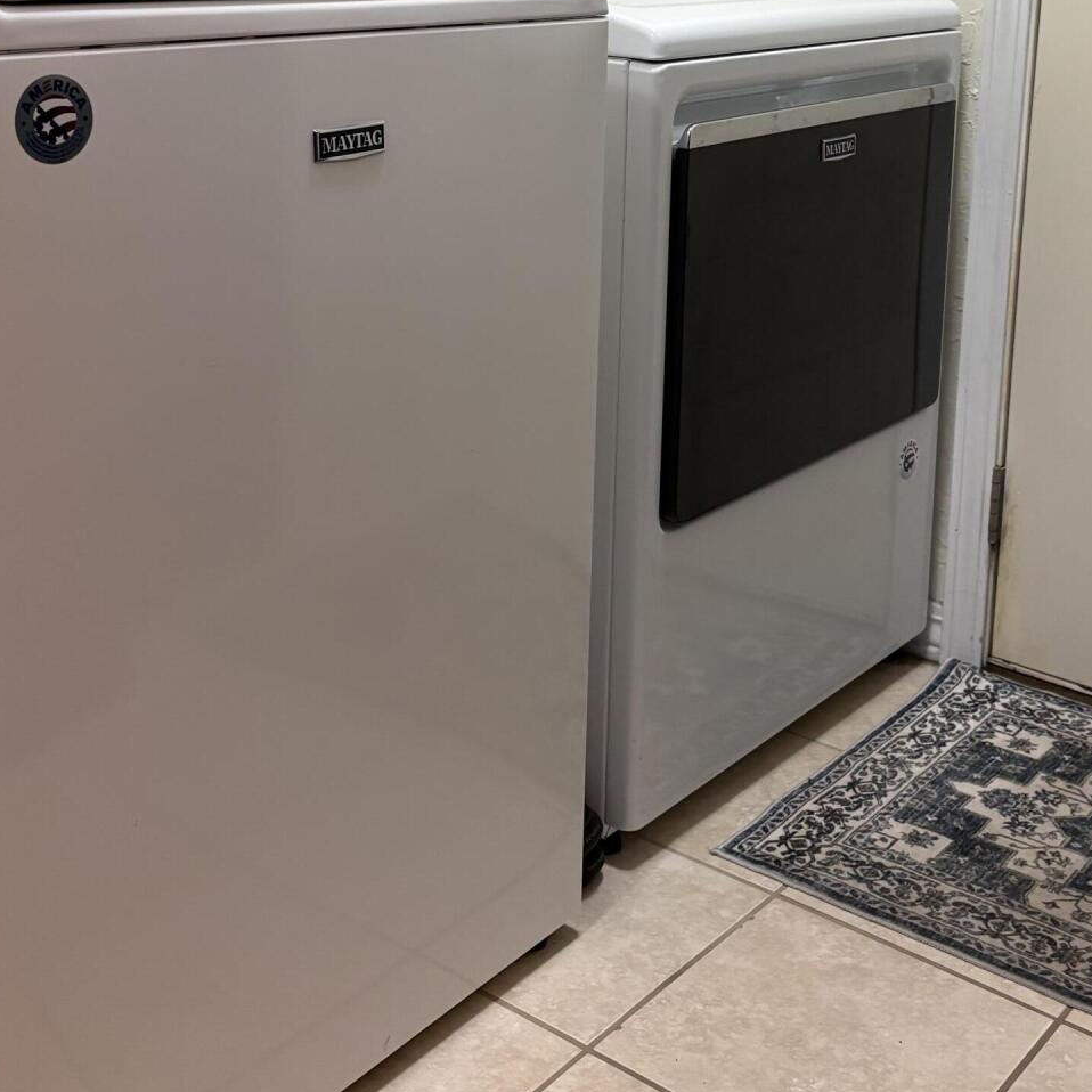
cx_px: 660
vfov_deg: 34.0
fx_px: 1713
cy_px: 174
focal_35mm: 48
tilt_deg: -7.2
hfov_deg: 35.2
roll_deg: -1.7
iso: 125
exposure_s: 1/60
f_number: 1.6
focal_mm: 5.96
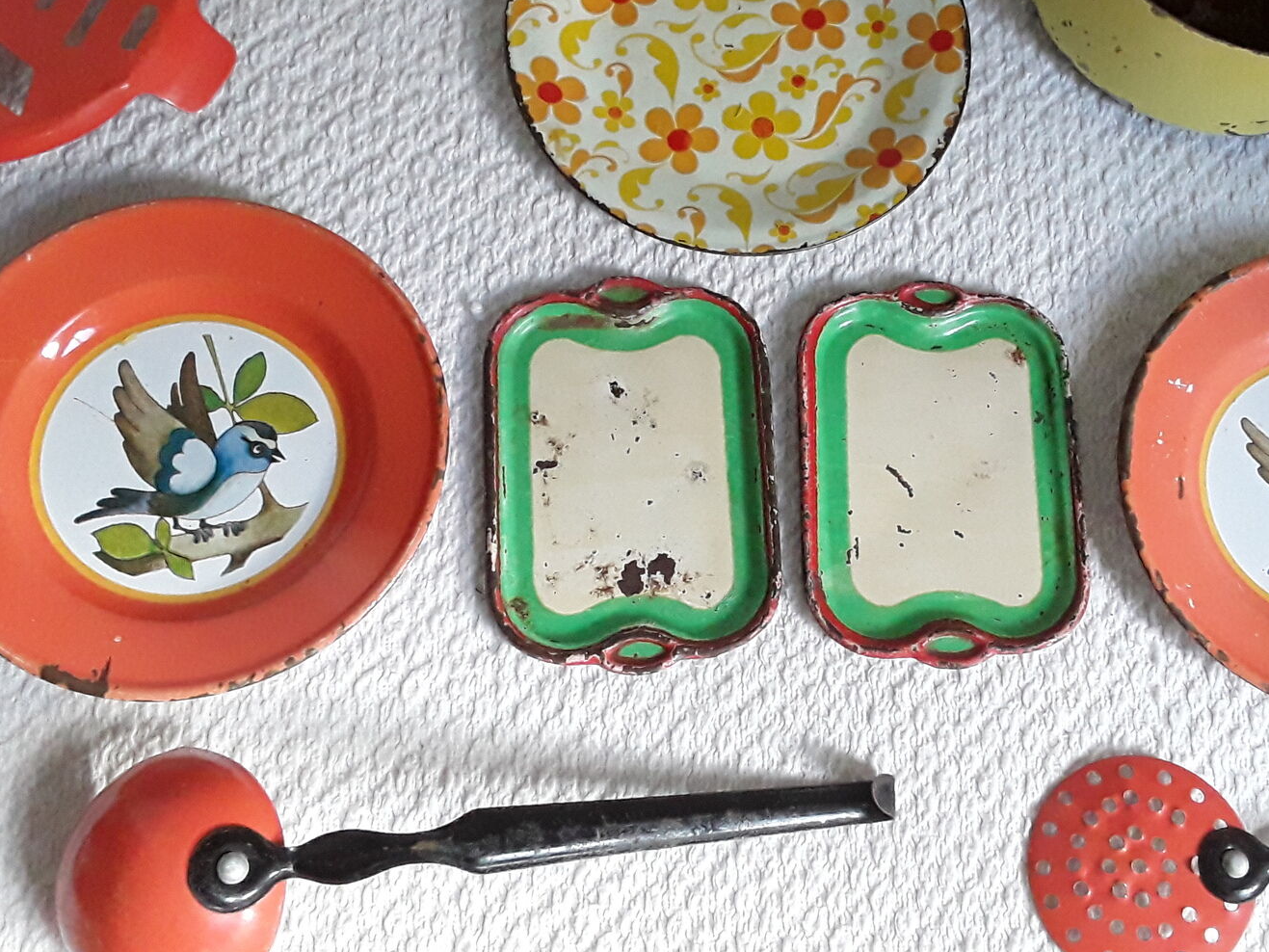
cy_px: 427
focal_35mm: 41
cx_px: 761
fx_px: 1503
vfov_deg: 35.1
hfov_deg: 45.5
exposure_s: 1/118
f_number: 1.9
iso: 400
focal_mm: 2.91
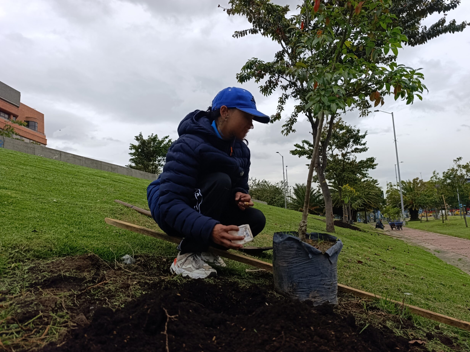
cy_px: 175
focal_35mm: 24
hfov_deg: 71.6
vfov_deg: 56.8
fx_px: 326
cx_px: 244
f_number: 1.6
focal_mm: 6.14
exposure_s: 1/552
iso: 50
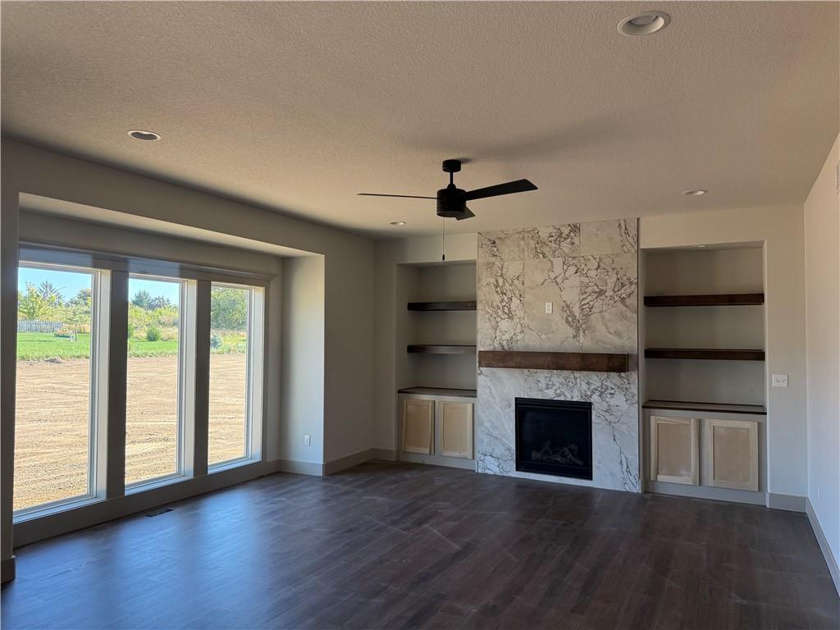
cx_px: 420
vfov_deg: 56.8
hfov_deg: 71.6
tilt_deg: +1.3
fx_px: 582
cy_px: 315
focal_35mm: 24
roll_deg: -1.2
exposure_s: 1/232
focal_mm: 6.76
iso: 160
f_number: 1.78
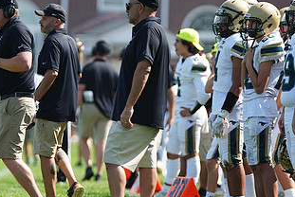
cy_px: 94
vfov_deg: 3.2
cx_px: 111
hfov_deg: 4.7
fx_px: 3576
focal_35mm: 436
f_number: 2.8
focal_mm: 234
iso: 400
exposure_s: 1/2500
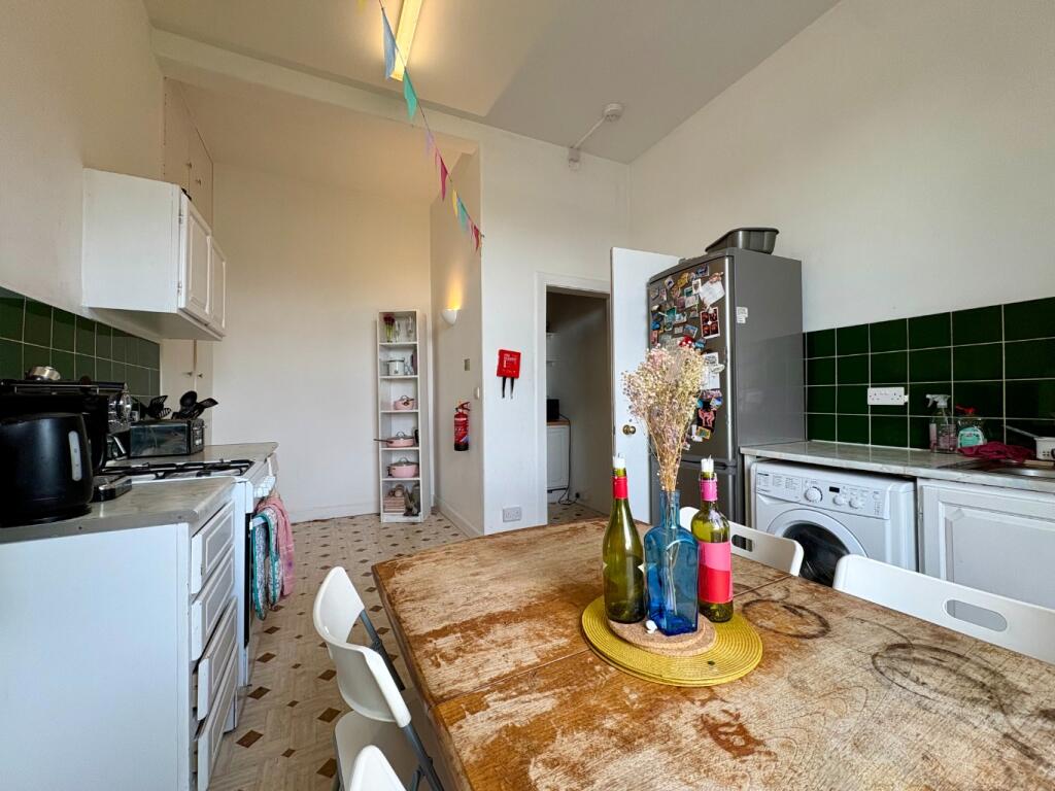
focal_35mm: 14
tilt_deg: +1.2
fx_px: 427
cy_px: 396
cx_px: 528
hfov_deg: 102.1
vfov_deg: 85.7
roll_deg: +1.2
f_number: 2.2
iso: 125
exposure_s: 1/100
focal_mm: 2.22
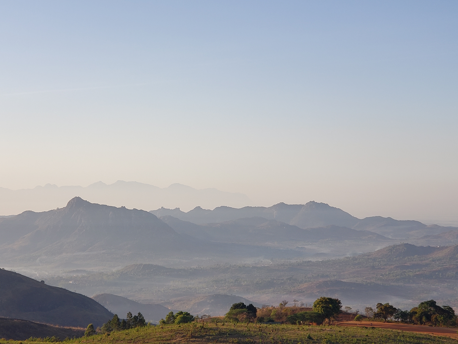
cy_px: 212
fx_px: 1019
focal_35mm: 77
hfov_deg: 25.3
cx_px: 198
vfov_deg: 19.1
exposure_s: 1/435
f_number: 2.4
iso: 32
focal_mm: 6
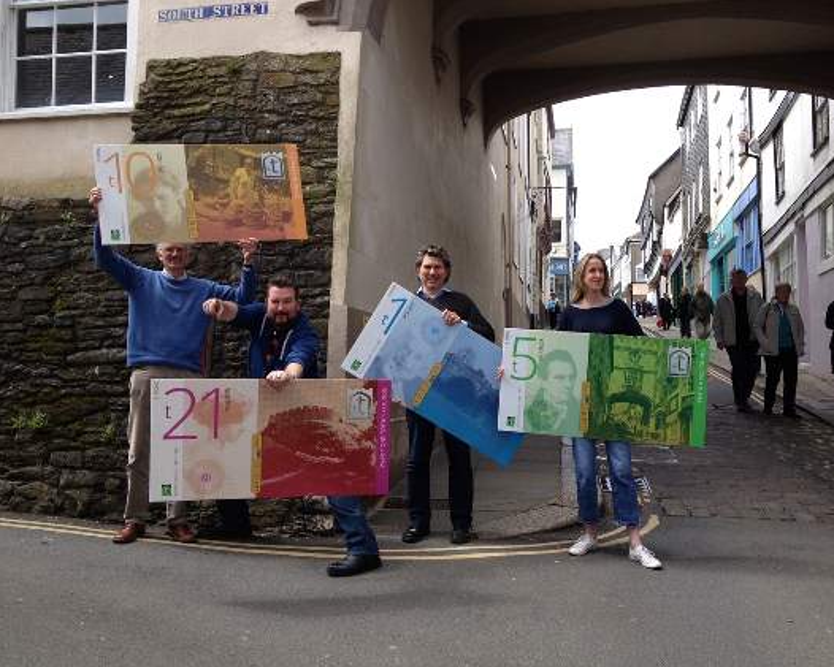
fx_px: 913
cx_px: 449
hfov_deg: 49.0
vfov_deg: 40.1
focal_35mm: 37
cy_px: 335
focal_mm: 4.28
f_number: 2.4
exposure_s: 1/521
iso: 50
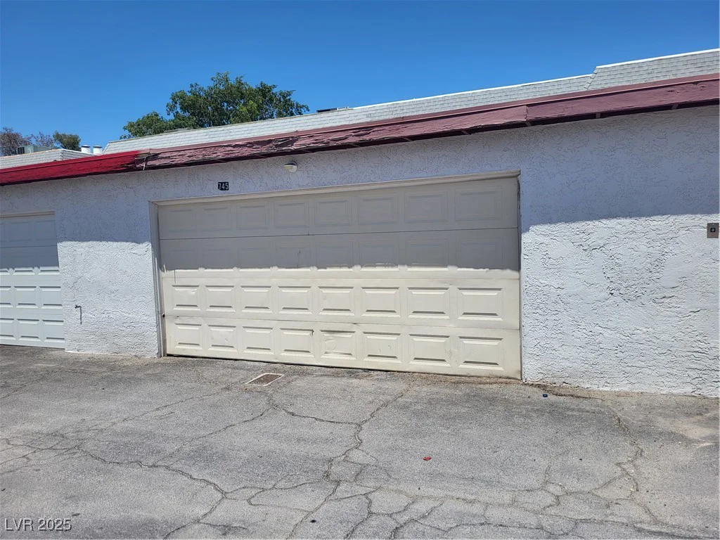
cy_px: 270
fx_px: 541
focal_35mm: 26
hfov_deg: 67.3
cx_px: 360
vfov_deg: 53.1
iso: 40
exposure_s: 1/3354
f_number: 1.8
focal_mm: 5.4
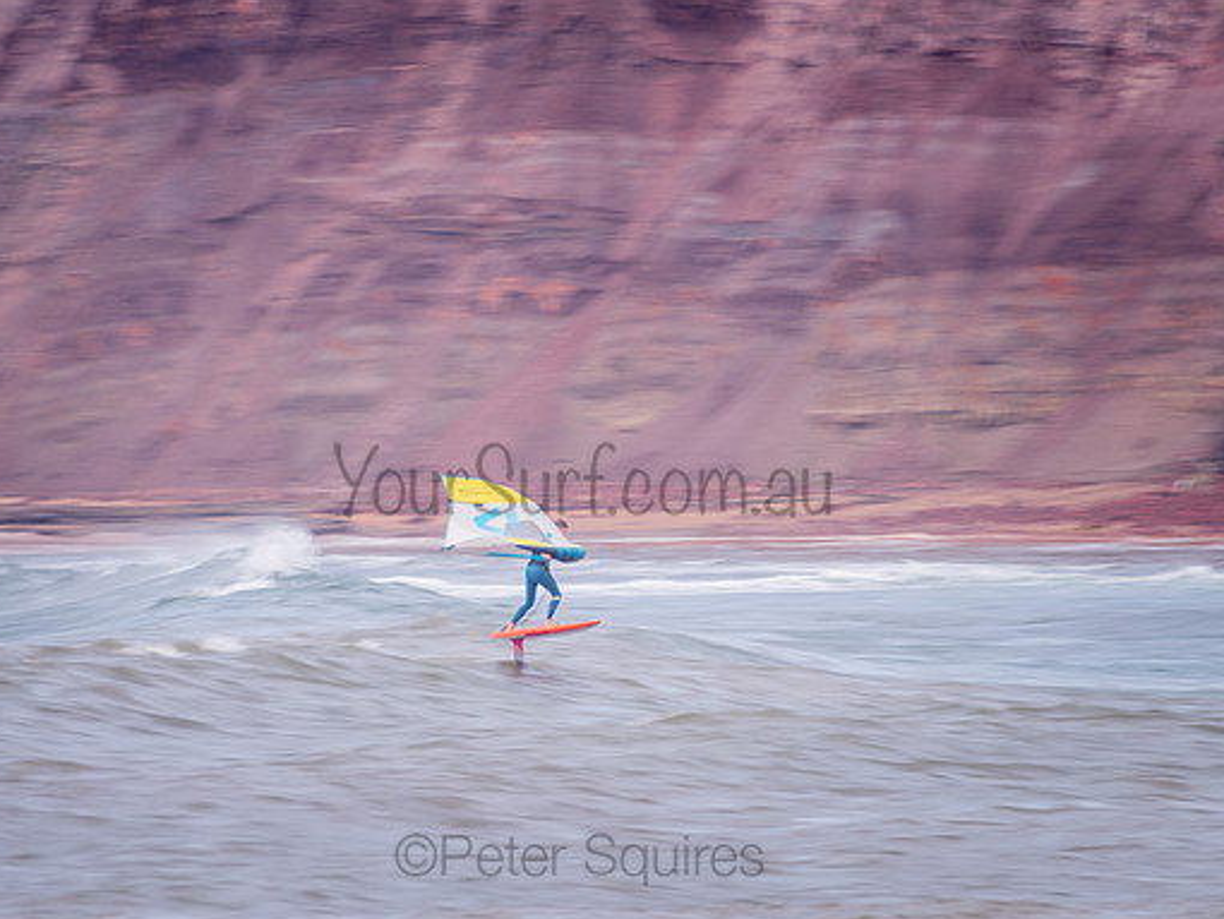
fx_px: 23702
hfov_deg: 3.0
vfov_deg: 2.2
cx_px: 707
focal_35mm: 670
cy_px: 465
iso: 31
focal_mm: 500
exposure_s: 1/20
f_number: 9
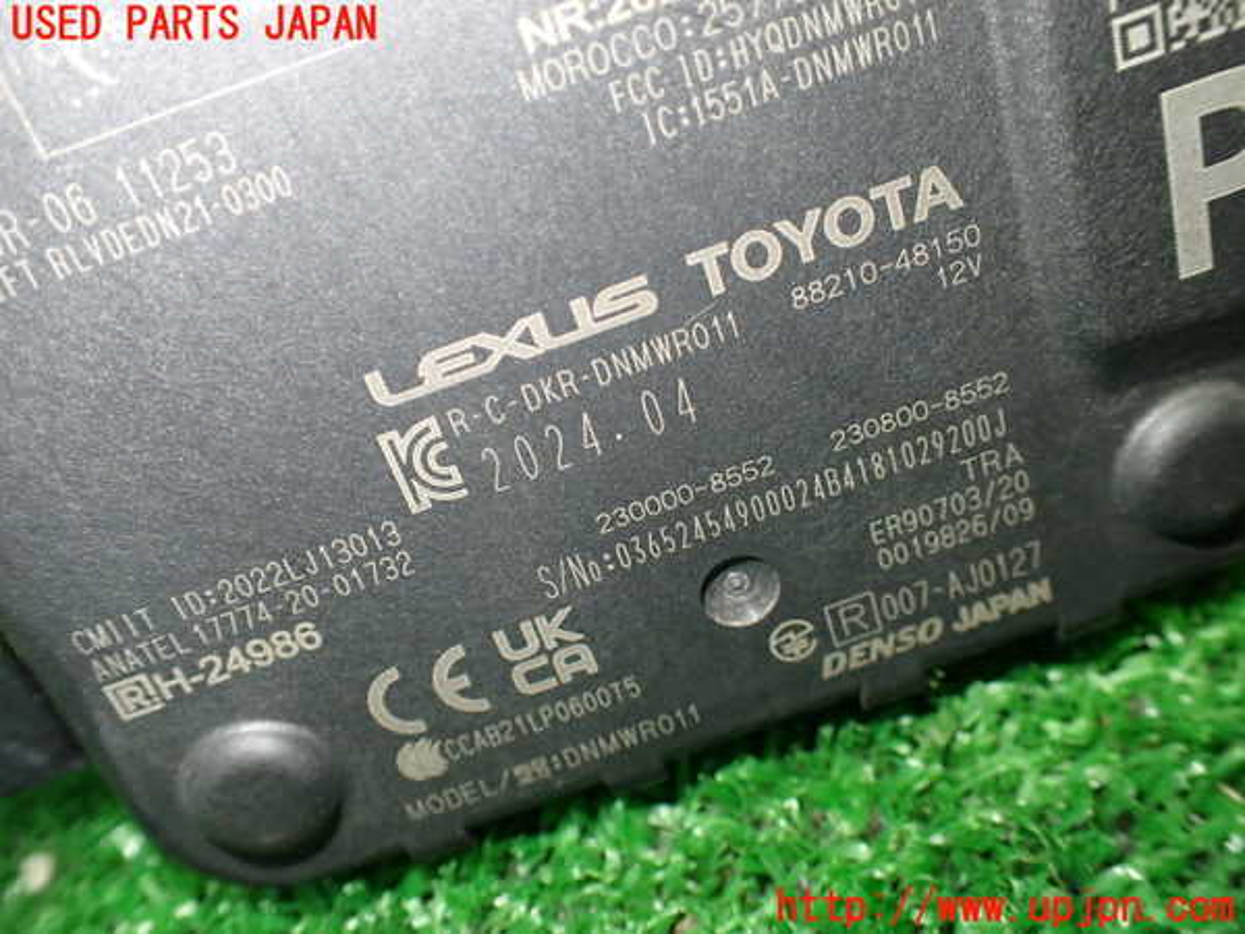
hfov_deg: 60.0
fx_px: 1079
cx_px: 622
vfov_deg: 46.8
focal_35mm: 30
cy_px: 467
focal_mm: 5.4
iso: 800
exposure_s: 1/125
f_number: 2.3
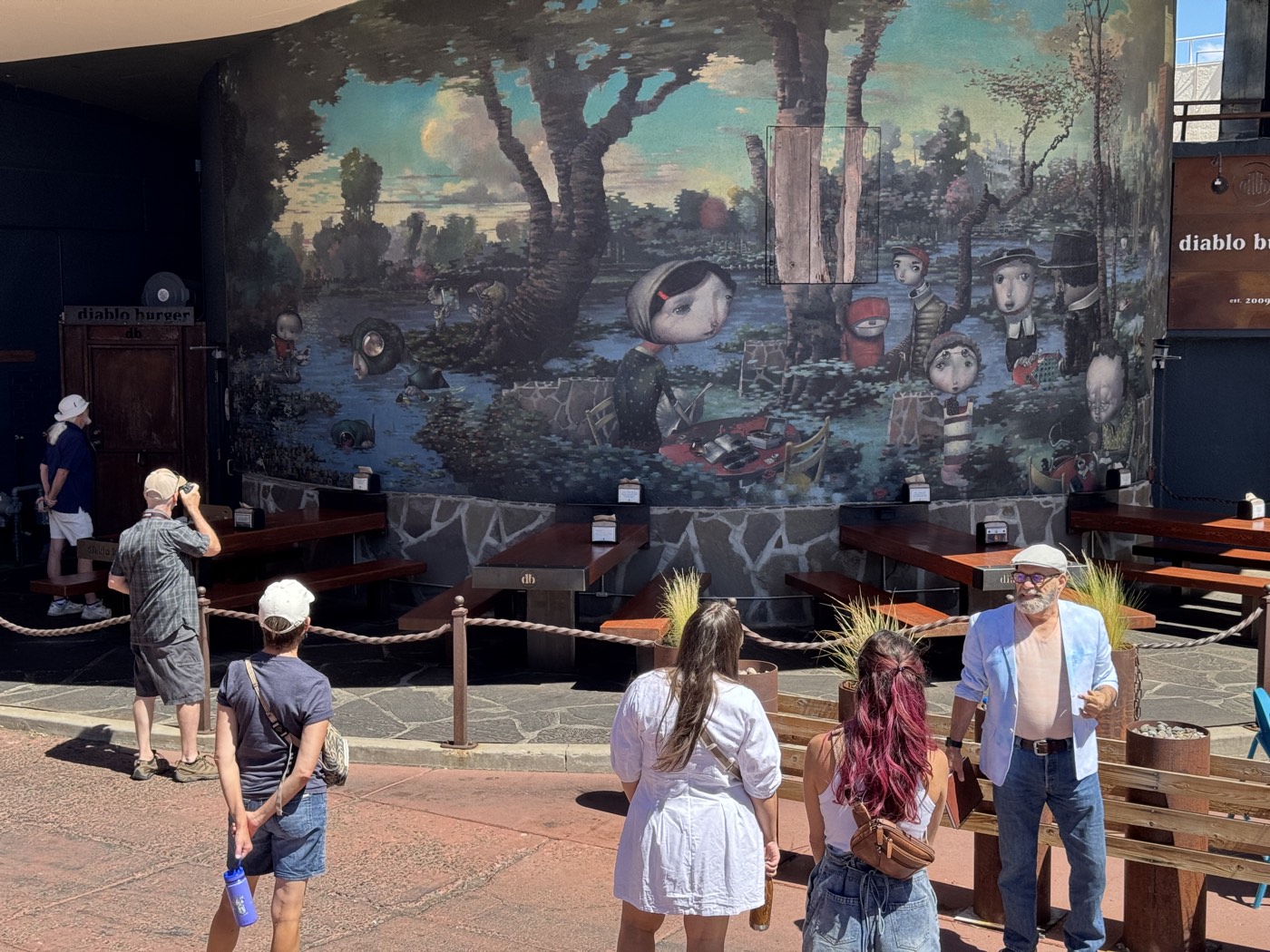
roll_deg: +0.2
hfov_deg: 39.7
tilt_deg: -5.8
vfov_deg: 30.3
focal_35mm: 48
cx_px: 635
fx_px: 1761
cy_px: 476
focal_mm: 6.76
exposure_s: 1/1524
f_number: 1.78
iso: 64
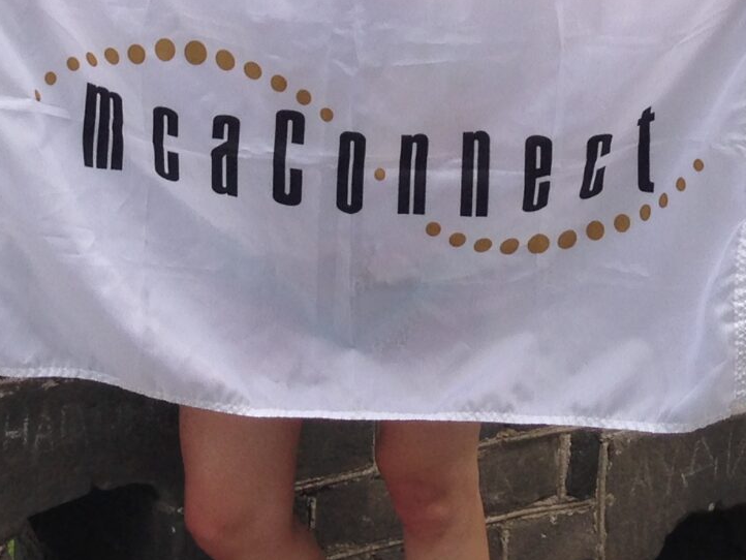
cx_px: 291
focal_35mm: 117
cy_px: -320
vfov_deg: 12.0
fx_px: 2522
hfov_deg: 16.8
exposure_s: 1/889
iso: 50
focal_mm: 4.13
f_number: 2.4
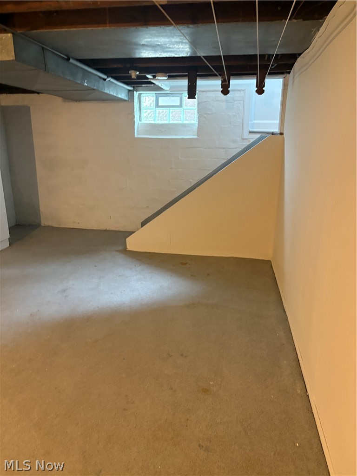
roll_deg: -0.8
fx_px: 358
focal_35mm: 26
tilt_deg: -15.3
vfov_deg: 67.3
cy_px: 238
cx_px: 178
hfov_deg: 53.1
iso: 500
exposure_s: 1/30
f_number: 1.6
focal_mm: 5.96
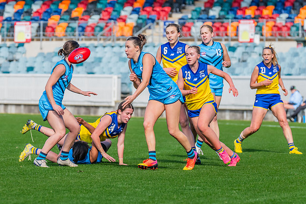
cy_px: 115
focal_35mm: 340
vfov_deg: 4.0
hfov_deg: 6.1
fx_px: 2888
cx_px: 135
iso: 800
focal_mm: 290
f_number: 8
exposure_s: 1/1250
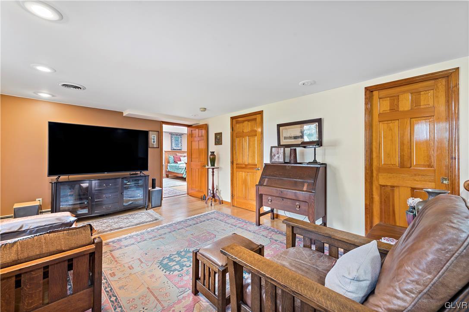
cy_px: 156
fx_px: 182
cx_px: 234
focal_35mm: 14
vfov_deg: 81.1
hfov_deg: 104.3
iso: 320
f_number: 9
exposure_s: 1/1.25
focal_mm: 14
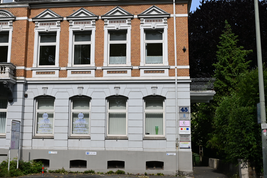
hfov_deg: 39.7
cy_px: 76
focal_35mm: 50
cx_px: 112
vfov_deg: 27.1
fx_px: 369
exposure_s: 1/400
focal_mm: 23
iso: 100
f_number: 7.1
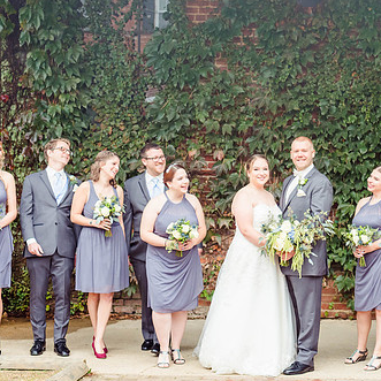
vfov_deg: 17.5
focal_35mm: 99
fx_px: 1233
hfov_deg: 17.4
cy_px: 137
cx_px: 317
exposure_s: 1/320
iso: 320
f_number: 2.5
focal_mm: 35
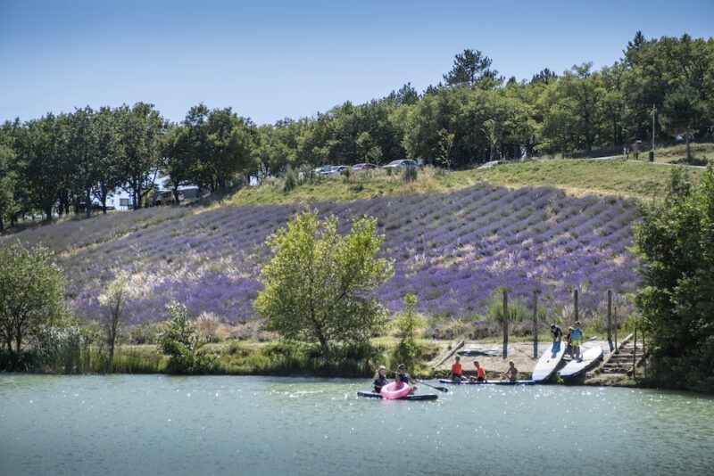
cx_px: 357
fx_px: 1647
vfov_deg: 16.5
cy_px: 238
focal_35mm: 83
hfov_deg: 24.5
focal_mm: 55
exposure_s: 1/2000
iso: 200
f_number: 4
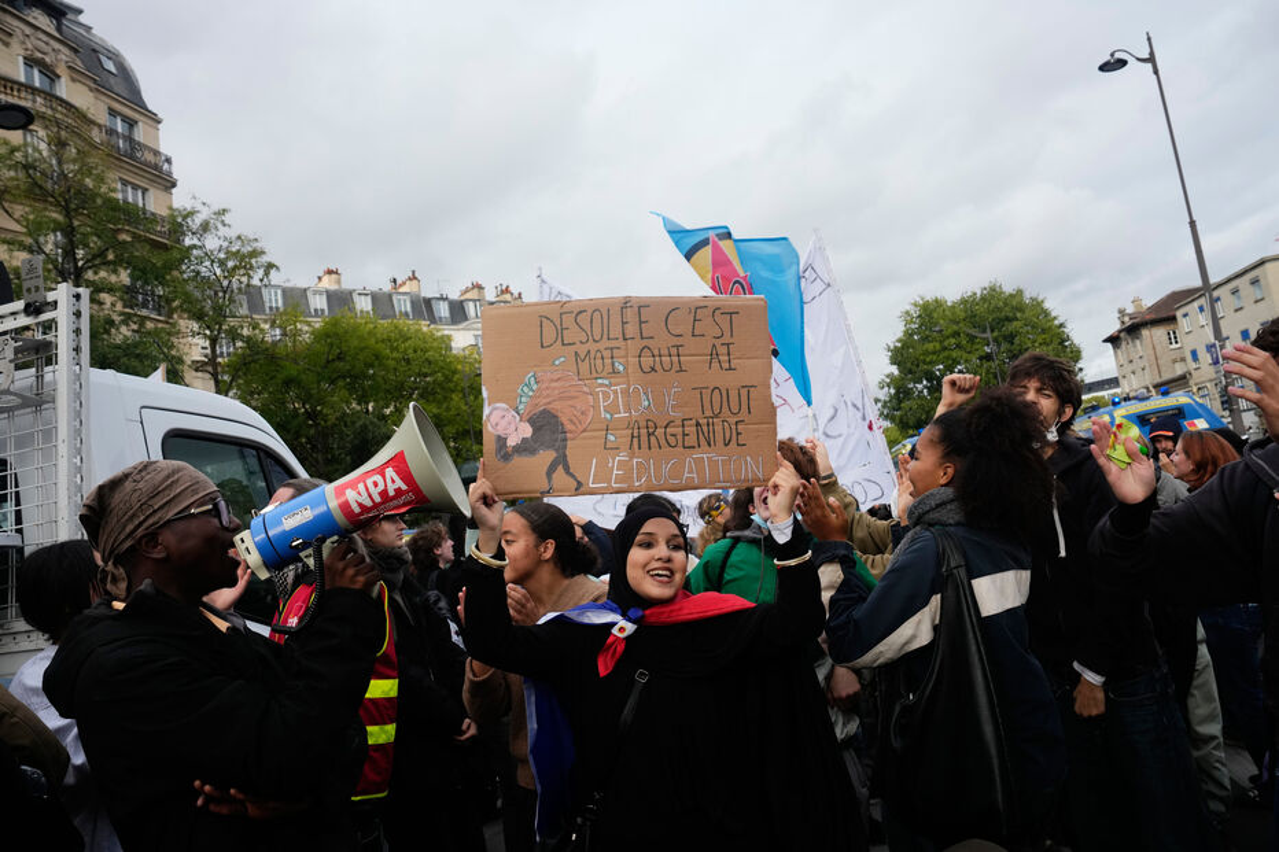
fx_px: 852
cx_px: 640
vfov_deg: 53.1
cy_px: 426
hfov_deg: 73.8
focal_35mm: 24
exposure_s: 1/640
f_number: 6.3
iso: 640
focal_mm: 24
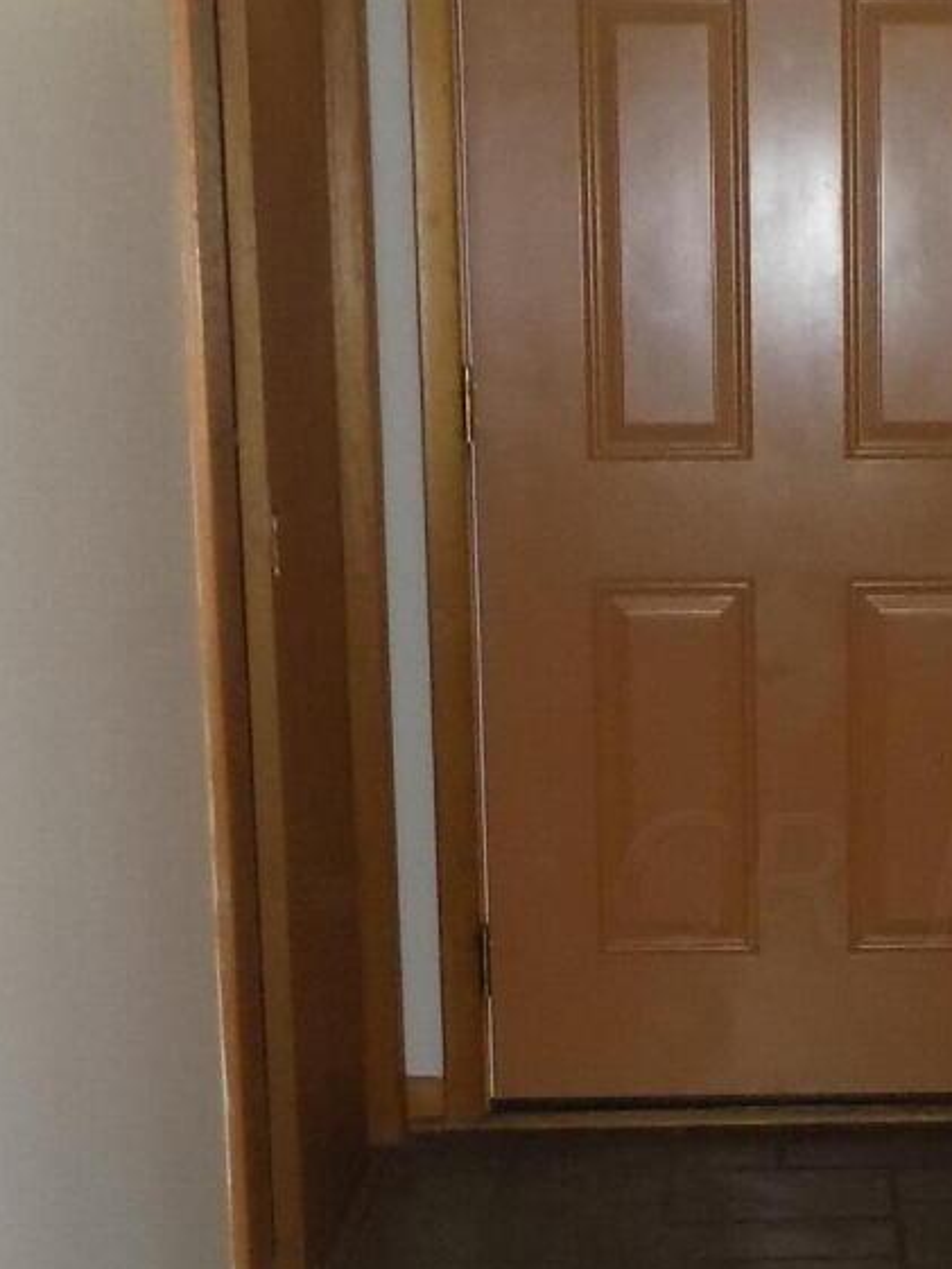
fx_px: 3006
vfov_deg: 23.7
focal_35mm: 82
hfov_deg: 17.6
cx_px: 954
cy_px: 880
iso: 200
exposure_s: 1/30
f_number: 3.1
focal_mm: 4
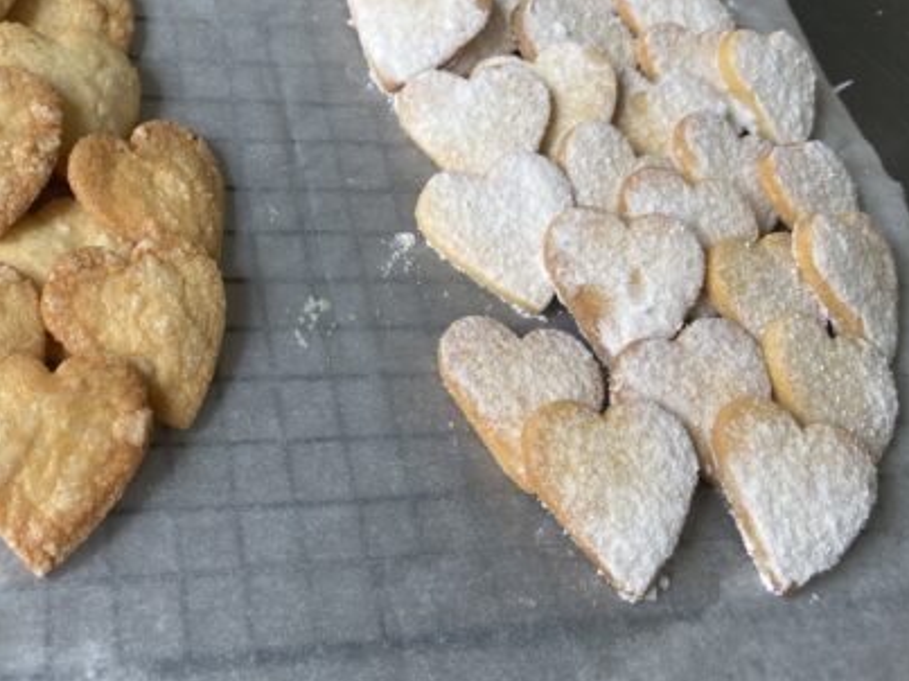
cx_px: 245
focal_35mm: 43
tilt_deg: -52.8
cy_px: 198
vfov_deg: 33.1
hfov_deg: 42.7
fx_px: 1129
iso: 125
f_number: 1.8
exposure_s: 1/116
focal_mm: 4.25
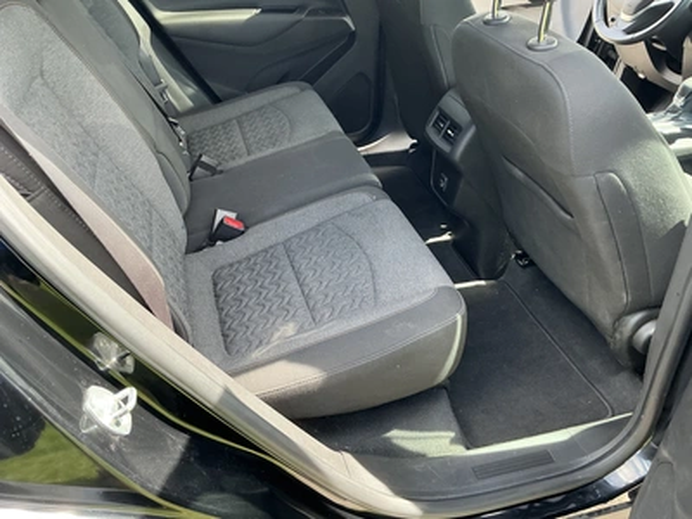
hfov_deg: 63.4
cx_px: 346
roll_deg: -2.0
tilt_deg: -37.3
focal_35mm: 28
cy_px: 260
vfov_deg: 49.7
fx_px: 560
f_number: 1.8
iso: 64
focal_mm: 3
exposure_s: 1/122
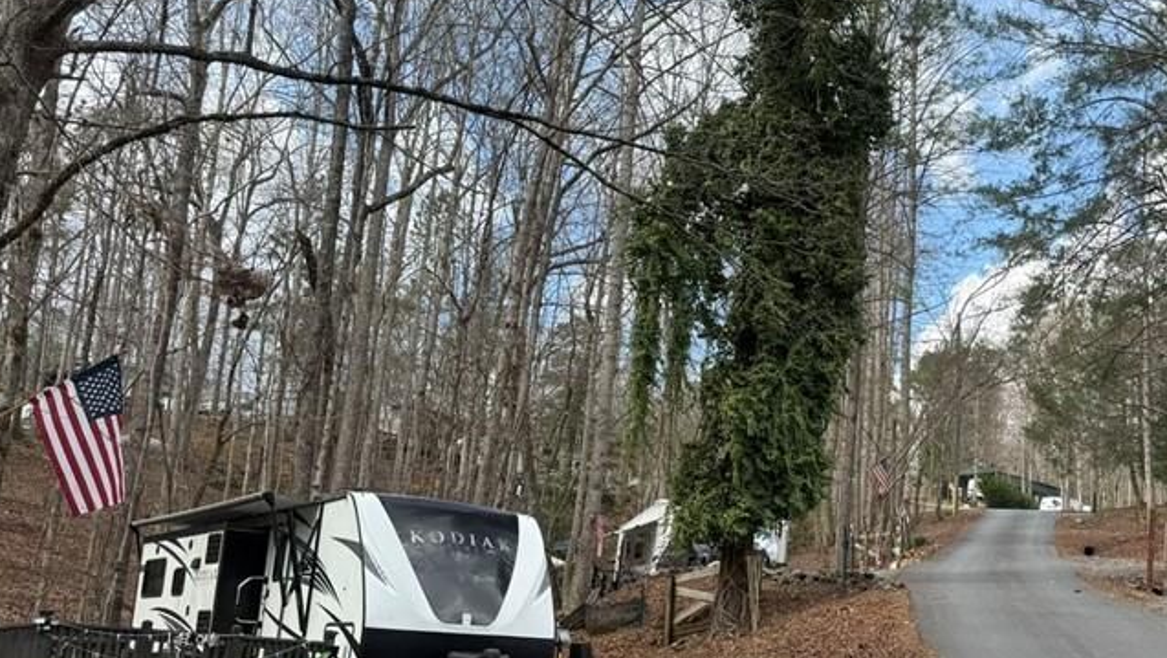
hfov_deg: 46.5
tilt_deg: +13.2
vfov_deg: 28.3
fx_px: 1300
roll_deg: -3.5
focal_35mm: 42
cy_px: 414
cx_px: 879
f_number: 1.78
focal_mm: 6.76
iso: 100
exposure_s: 1/1553
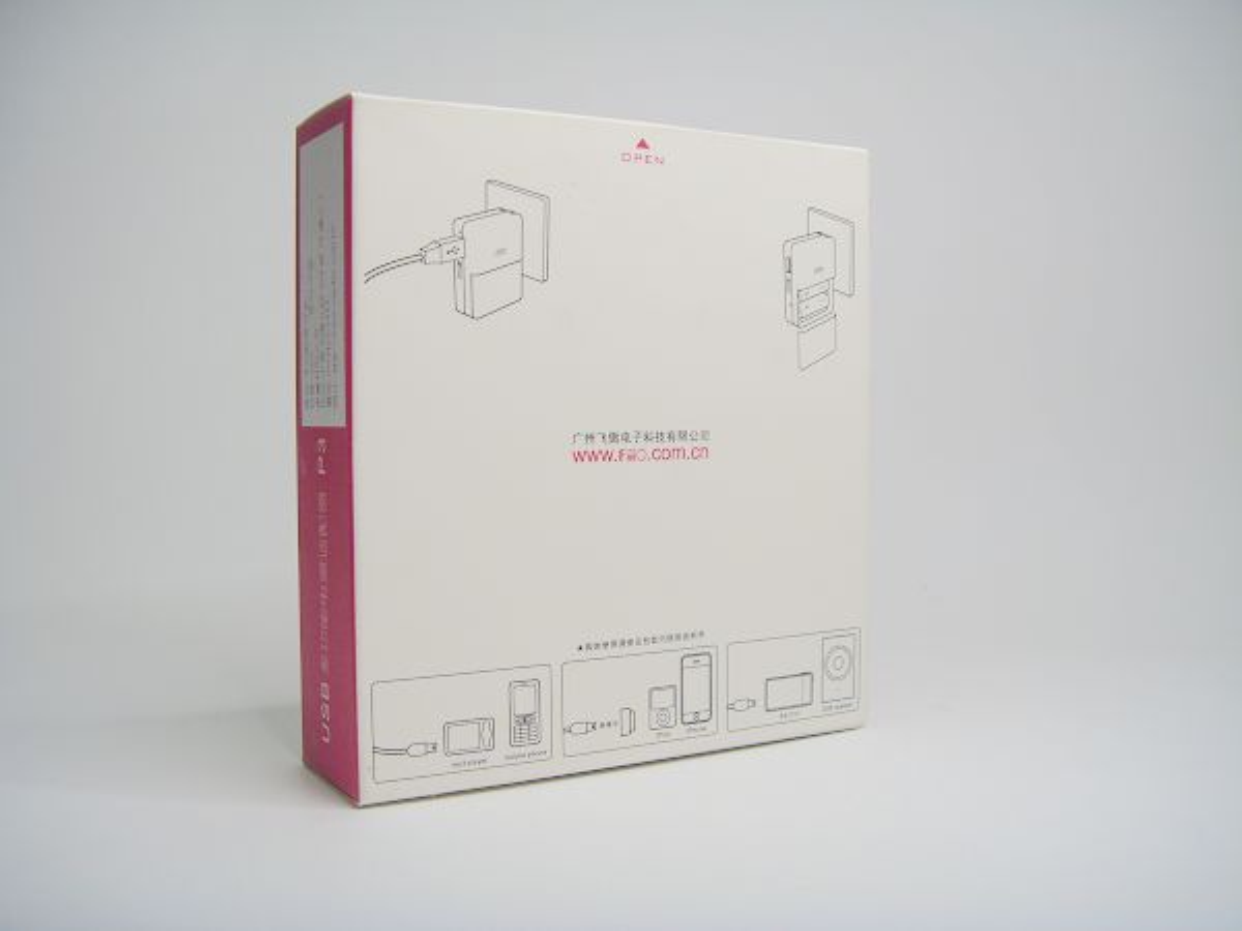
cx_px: 621
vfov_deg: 45.4
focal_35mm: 31
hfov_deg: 58.4
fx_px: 1112
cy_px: 466
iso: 50
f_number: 3.5
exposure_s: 1/42
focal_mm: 6.3
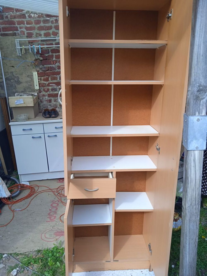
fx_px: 223
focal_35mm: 28
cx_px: 104
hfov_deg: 49.8
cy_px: 138
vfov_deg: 63.4
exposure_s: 1/224
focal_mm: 3.43
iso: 112
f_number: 2.2
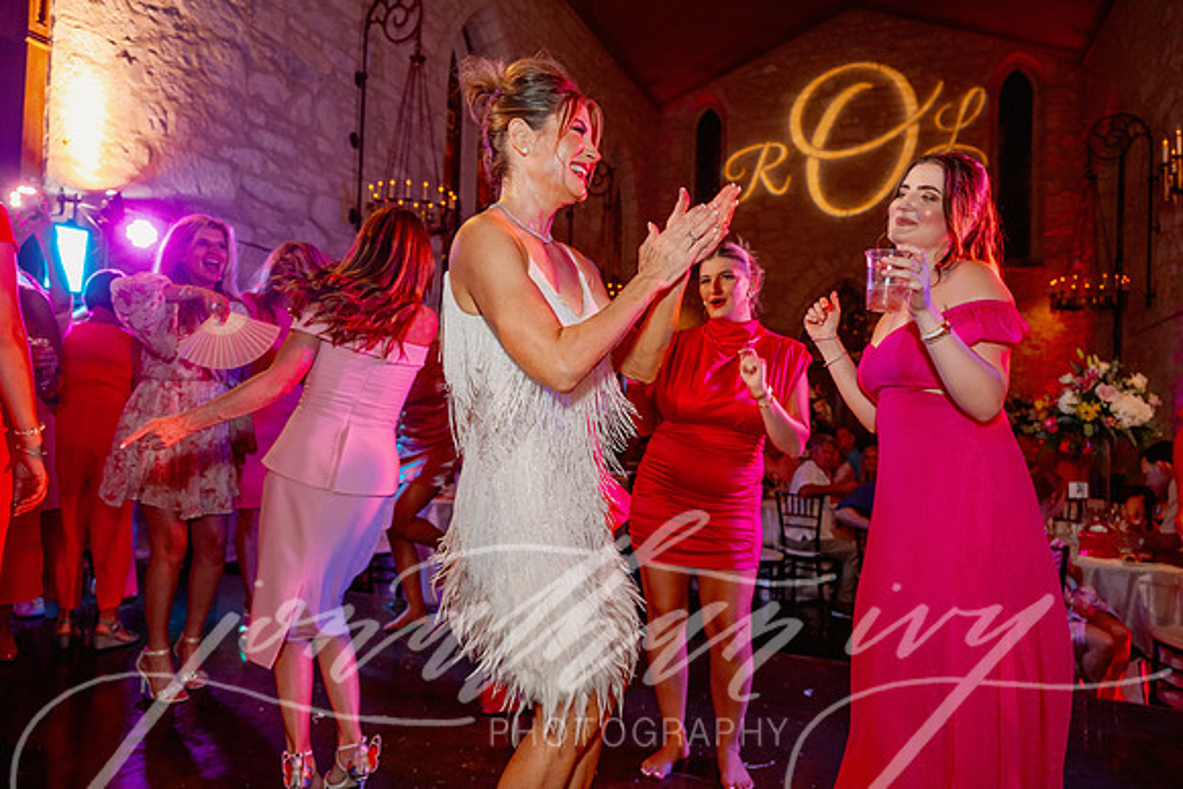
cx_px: 592
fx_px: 789
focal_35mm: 24
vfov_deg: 53.2
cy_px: 394
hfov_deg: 73.7
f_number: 3.5
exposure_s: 1/200
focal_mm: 24
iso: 1000
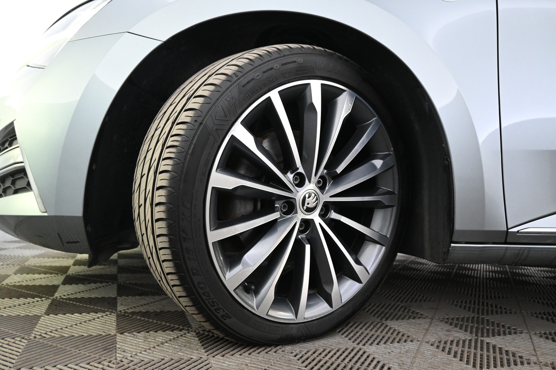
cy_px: 185
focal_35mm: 29
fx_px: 452
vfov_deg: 44.6
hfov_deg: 63.2
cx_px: 278
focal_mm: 19.5
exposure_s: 1/30
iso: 2800
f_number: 3.8
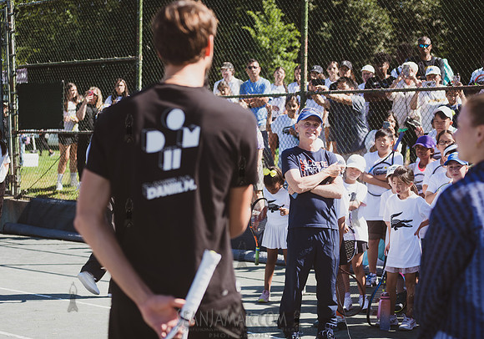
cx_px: 230
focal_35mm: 83
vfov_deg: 17.1
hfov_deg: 24.2
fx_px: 1129
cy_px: 170
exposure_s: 1/800
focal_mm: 80
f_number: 4
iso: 200
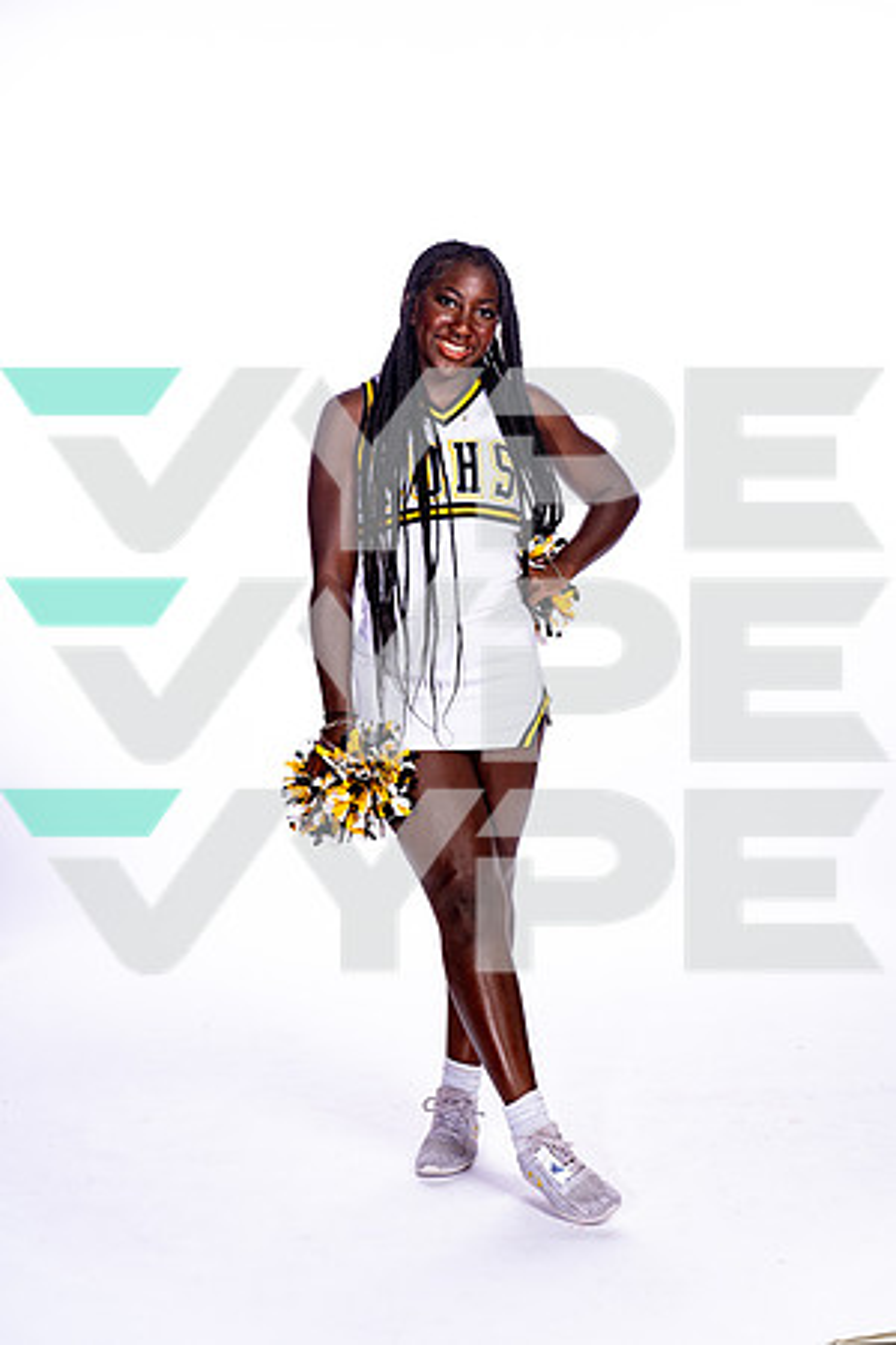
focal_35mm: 70
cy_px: 672
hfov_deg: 19.5
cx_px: 448
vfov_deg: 28.8
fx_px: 2613
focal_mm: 70
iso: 100
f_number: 5.6
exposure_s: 1/250
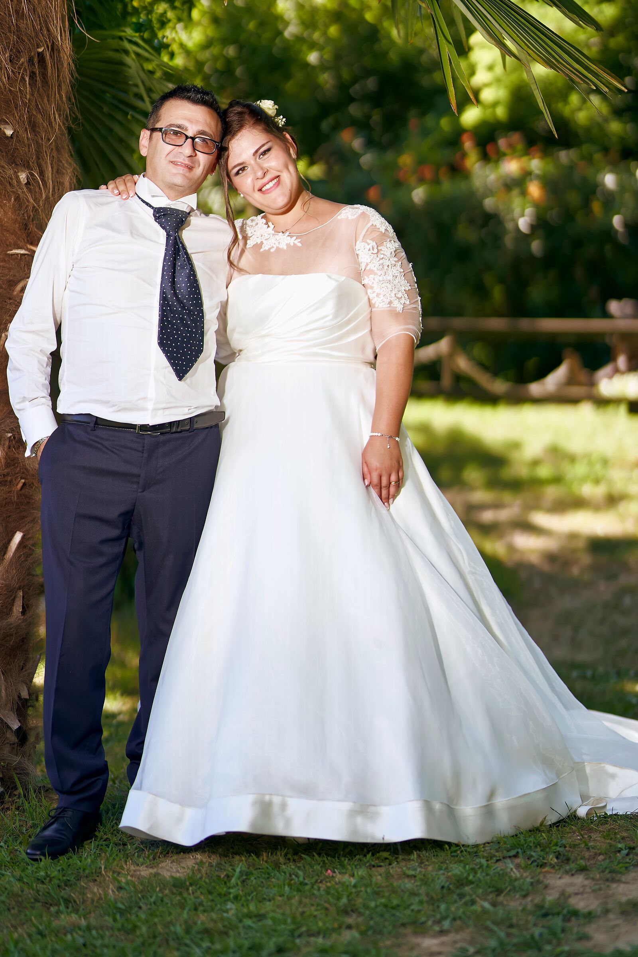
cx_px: 319
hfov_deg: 16.1
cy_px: 478
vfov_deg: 23.9
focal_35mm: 85
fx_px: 2259
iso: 800
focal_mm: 85
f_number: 1.4
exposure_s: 1/10000
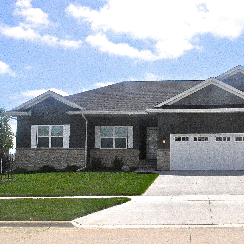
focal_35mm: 47
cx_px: 163
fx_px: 375
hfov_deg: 35.7
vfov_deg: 36.1
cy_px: 120
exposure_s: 1/2000
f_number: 22
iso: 6400
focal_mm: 24
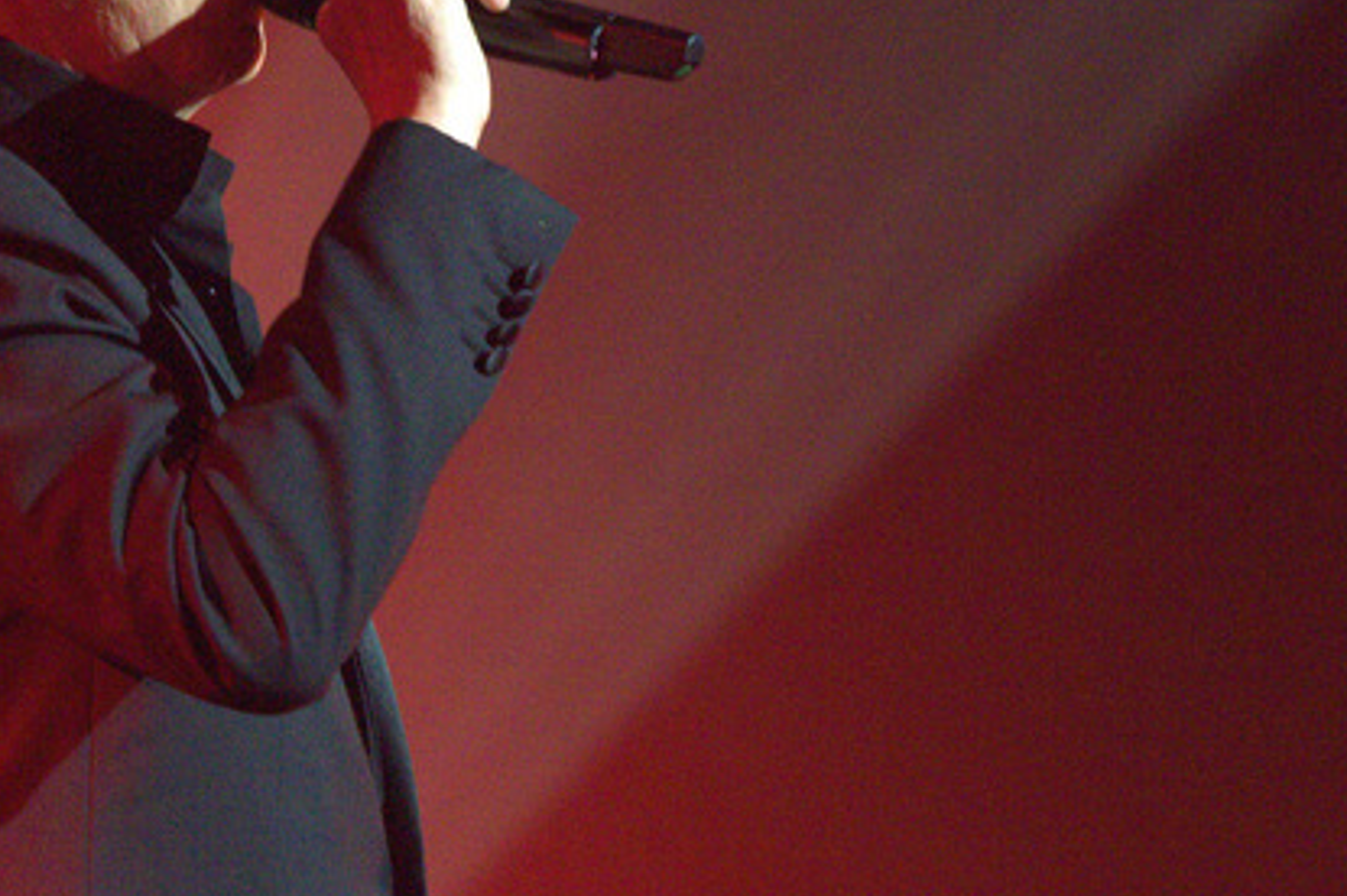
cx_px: 487
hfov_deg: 4.0
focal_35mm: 521
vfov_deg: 2.6
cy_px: 166
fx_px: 19478
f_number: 4.5
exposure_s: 1/80
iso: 400
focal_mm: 200
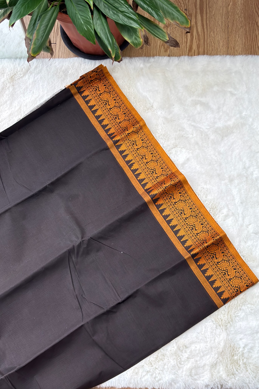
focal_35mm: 50
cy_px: 195
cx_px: 130
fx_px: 540
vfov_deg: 39.6
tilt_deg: -72.9
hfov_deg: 27.0
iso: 40
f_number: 1.6
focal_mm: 5.96
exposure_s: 1/100
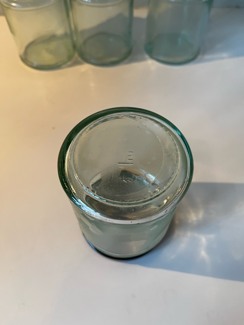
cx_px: 122
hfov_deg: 53.0
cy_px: 162
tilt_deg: -58.4
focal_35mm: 26
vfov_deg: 67.3
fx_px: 244
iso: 160
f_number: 1.6
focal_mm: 5.1
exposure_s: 1/50
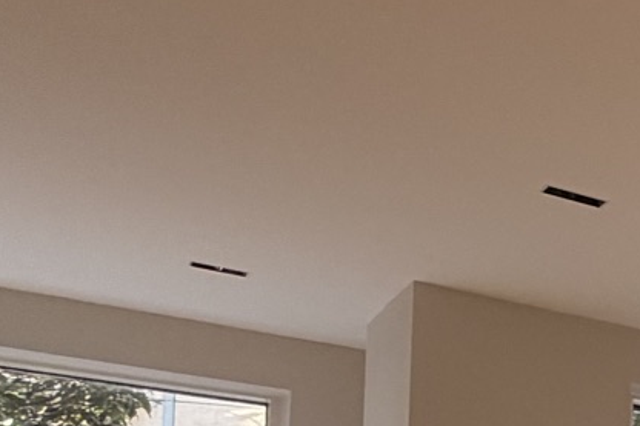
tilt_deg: +0.7
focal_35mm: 70
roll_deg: -1.3
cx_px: 1425
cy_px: 683
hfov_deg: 16.6
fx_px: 1244
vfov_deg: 17.1
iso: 125
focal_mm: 2.22
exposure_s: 1/121
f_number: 2.2
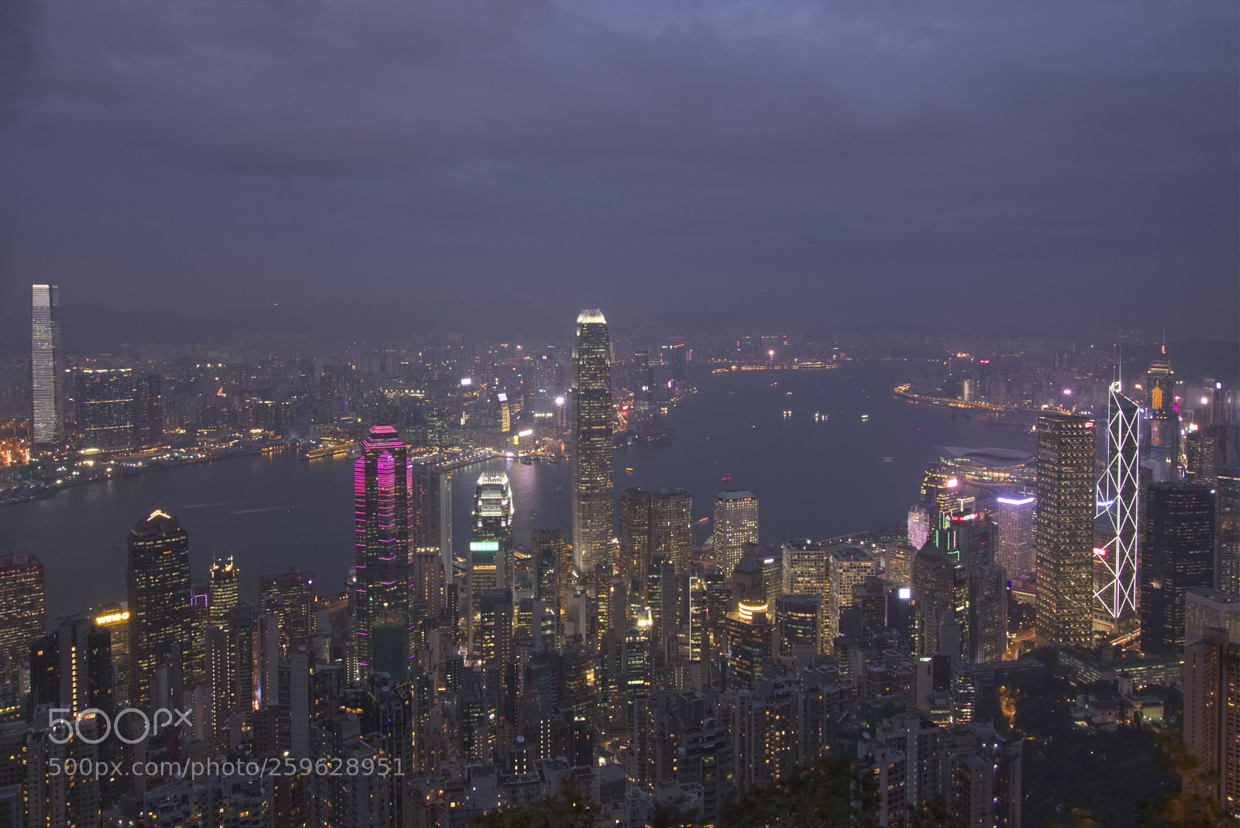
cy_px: 414
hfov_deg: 67.4
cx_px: 620
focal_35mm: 27
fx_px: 930
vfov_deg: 48.0
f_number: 14
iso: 200
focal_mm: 18
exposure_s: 4
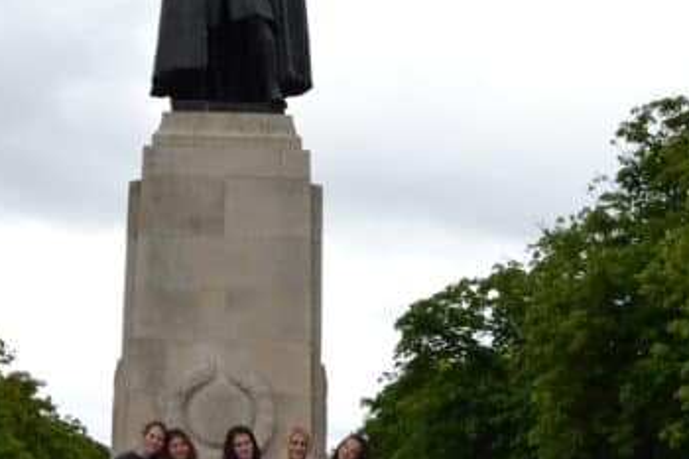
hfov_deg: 25.6
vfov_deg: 17.2
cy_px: 318
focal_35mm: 79
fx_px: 1511
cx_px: 240
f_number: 5.6
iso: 100
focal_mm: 18
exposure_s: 1/125
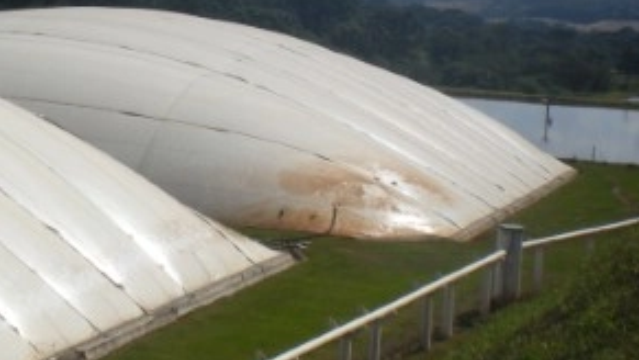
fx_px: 1543
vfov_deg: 13.2
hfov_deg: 23.2
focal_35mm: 91
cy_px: 61
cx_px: 154
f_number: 4.6
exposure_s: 1/850
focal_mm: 6.3
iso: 64
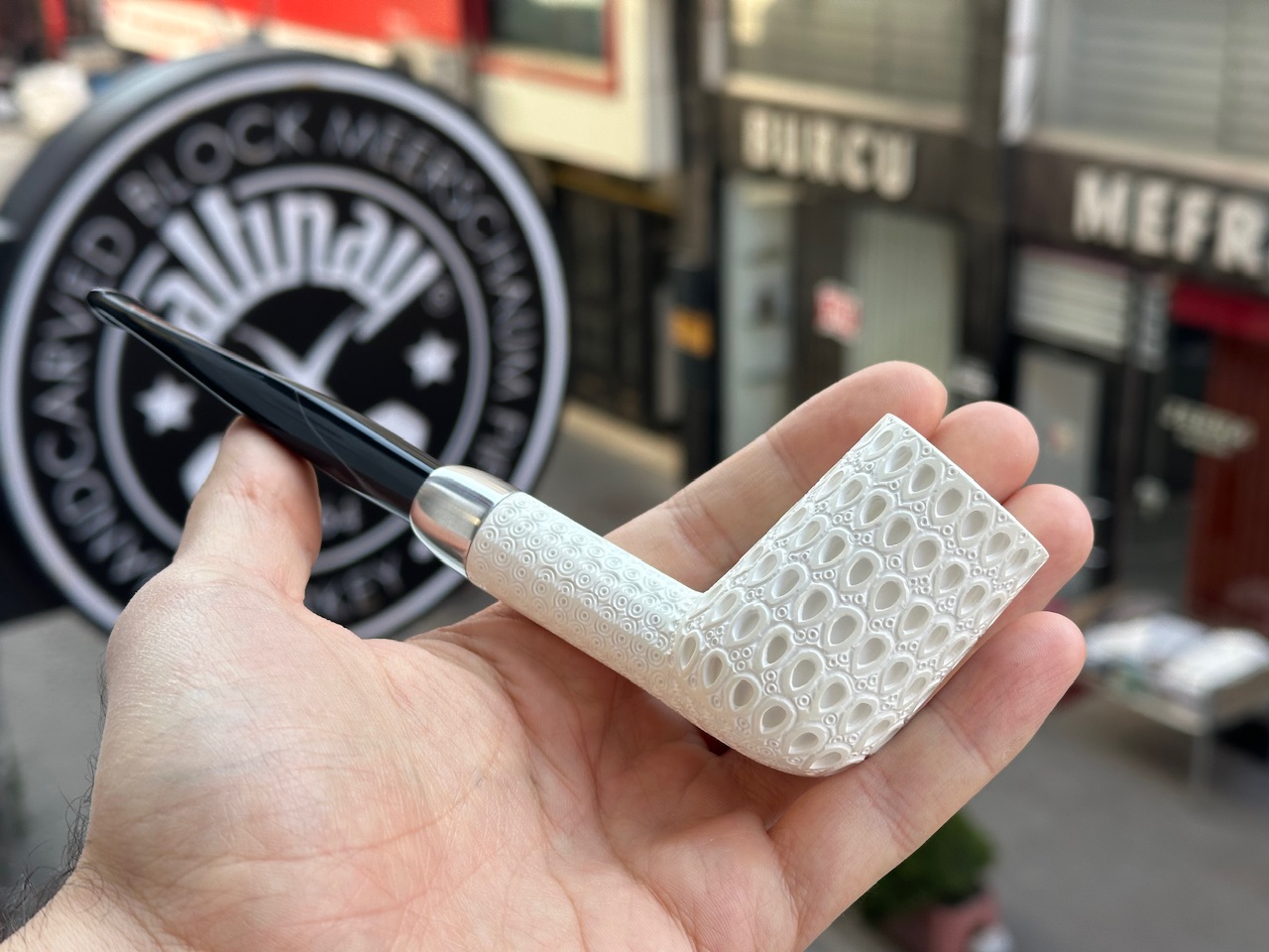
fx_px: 1760
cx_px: 634
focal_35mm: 48
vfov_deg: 30.3
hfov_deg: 39.7
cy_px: 476
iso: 64
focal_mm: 6.86
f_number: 1.78
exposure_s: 1/519
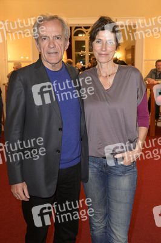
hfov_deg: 30.5
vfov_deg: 44.5
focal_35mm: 44
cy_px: 122
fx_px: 296
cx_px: 80
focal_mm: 44
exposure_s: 1/50
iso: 2500
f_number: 5.6
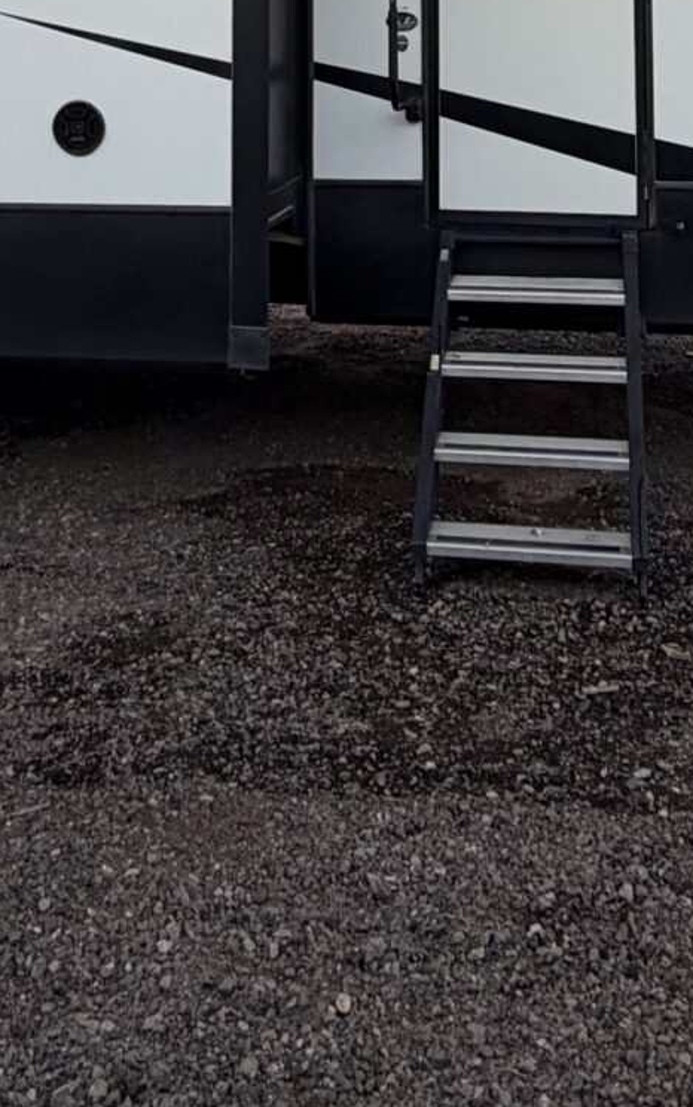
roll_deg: +0.0
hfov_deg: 25.4
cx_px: 355
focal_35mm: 51
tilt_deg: +4.0
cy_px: -67
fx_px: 1540
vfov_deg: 34.8
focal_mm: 2.22
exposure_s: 1/121
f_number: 2.2
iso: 100
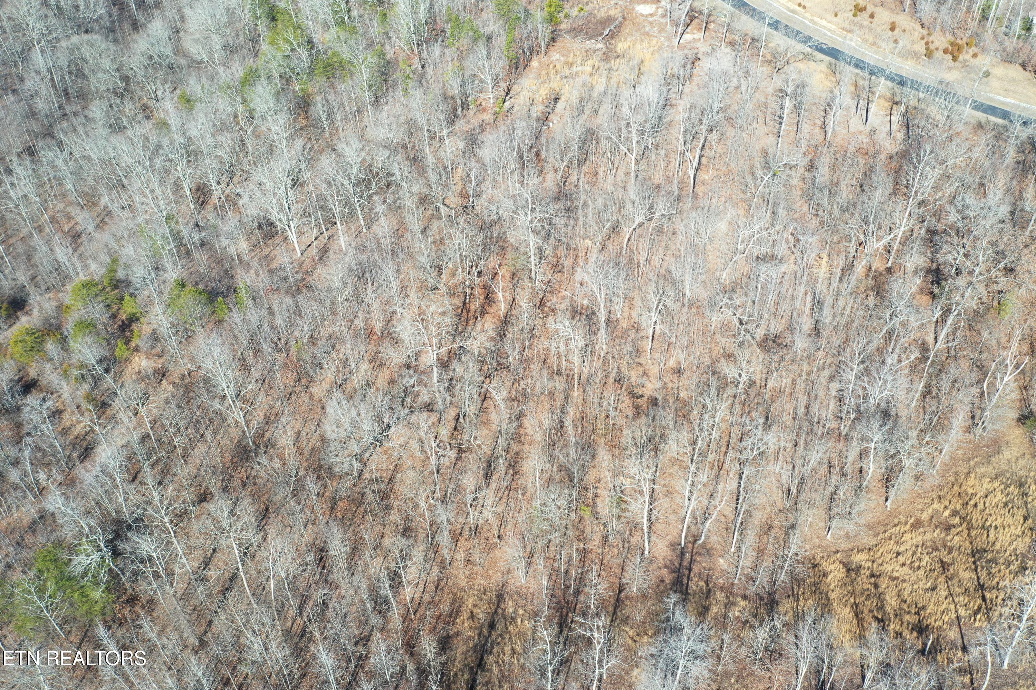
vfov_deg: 46.4
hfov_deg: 65.5
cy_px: 345
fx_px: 806
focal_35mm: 28
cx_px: 518
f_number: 5
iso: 100
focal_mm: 10.26
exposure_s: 1/200
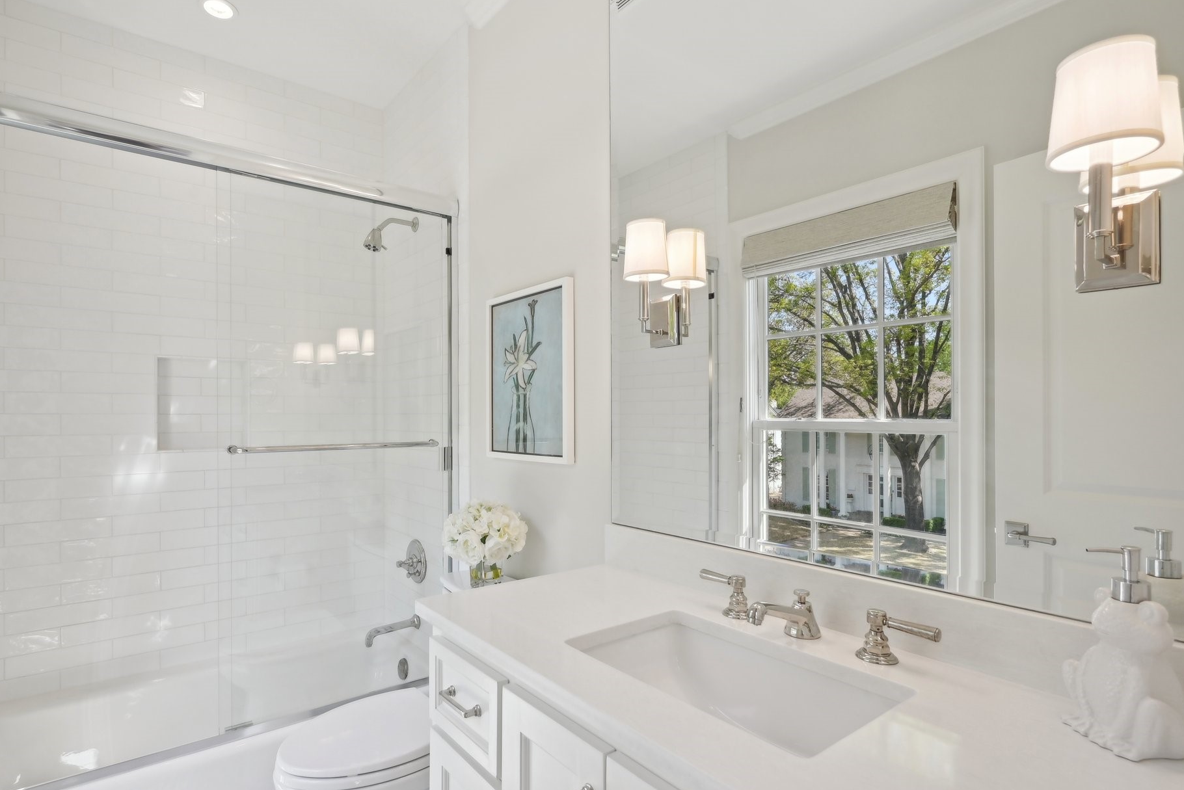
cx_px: 526
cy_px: 410
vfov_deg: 67.4
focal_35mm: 18
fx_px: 592
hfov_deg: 89.6
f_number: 8
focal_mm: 16
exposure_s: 1/125
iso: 400
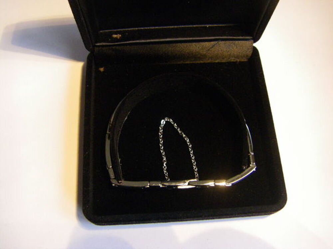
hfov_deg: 49.0
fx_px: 366
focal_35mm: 38
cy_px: 124
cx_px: 166
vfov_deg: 37.7
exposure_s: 1/50
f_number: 3.5
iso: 500
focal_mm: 6.3
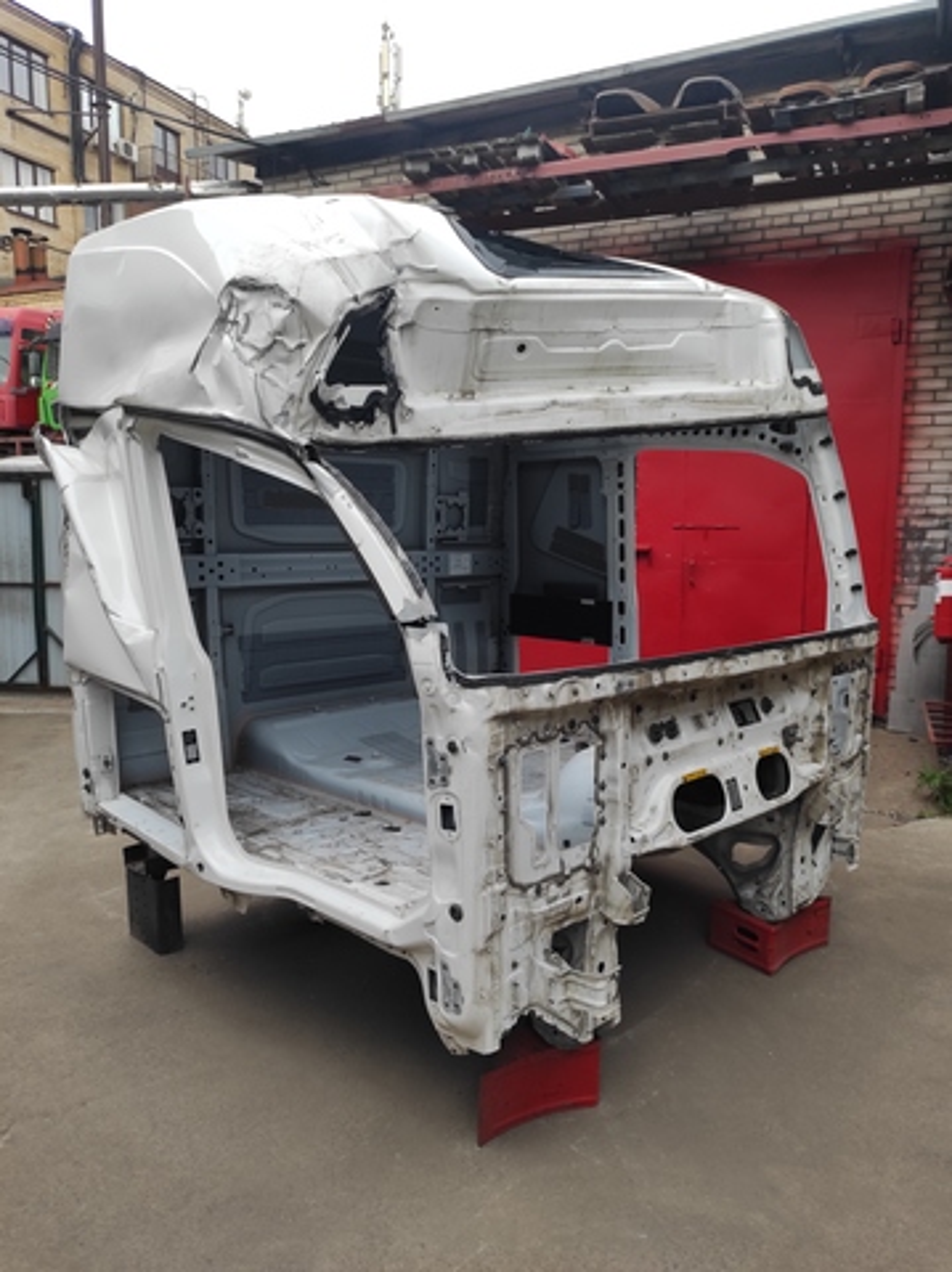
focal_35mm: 25
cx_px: 476
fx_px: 918
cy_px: 636
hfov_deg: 54.8
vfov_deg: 69.4
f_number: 1.89
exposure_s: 1/101
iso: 100
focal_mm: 5.43
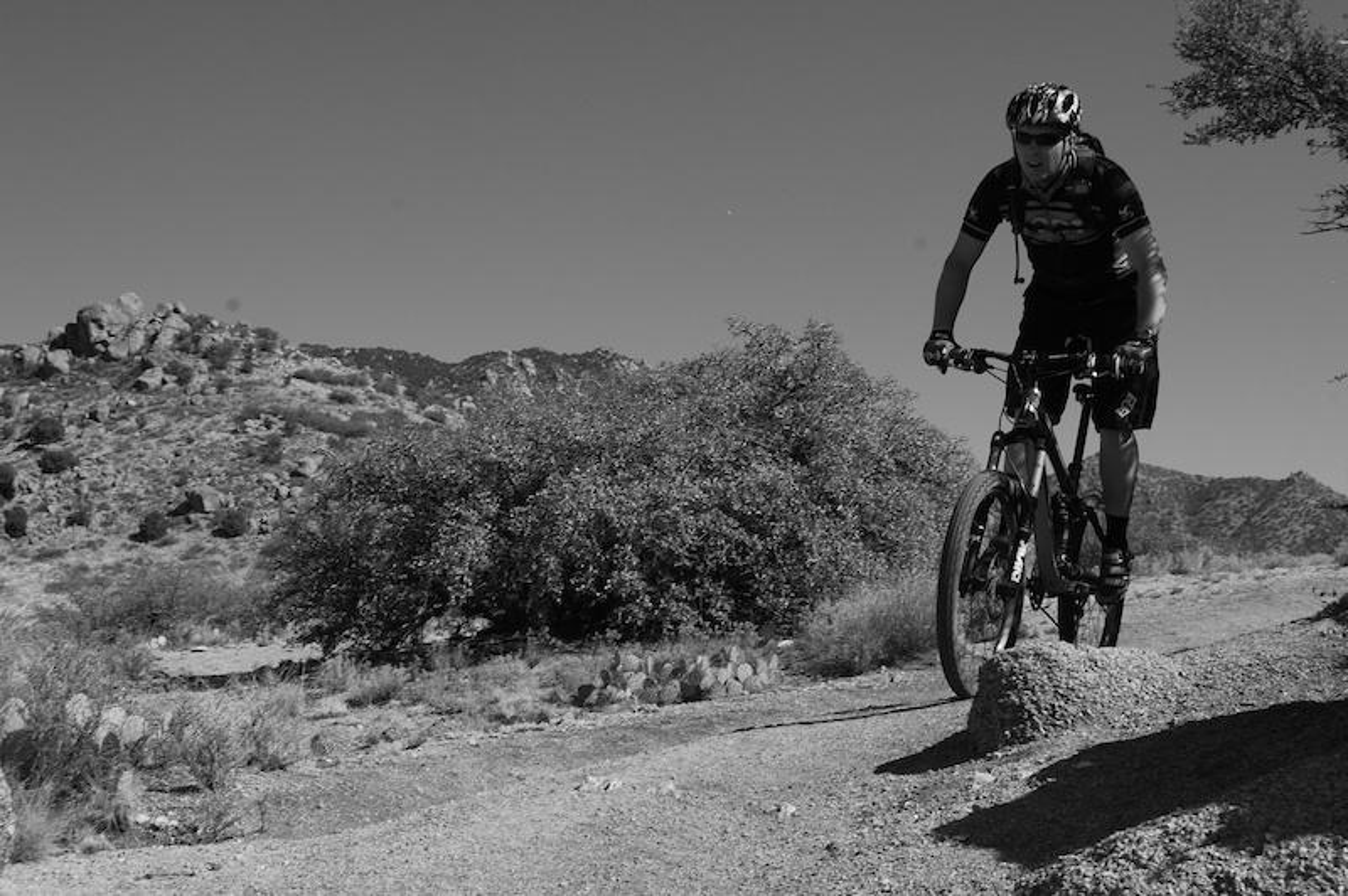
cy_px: 448
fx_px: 1908
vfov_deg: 26.4
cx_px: 674
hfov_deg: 38.9
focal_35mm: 51
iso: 200
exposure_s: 1/500
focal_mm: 34
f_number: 11
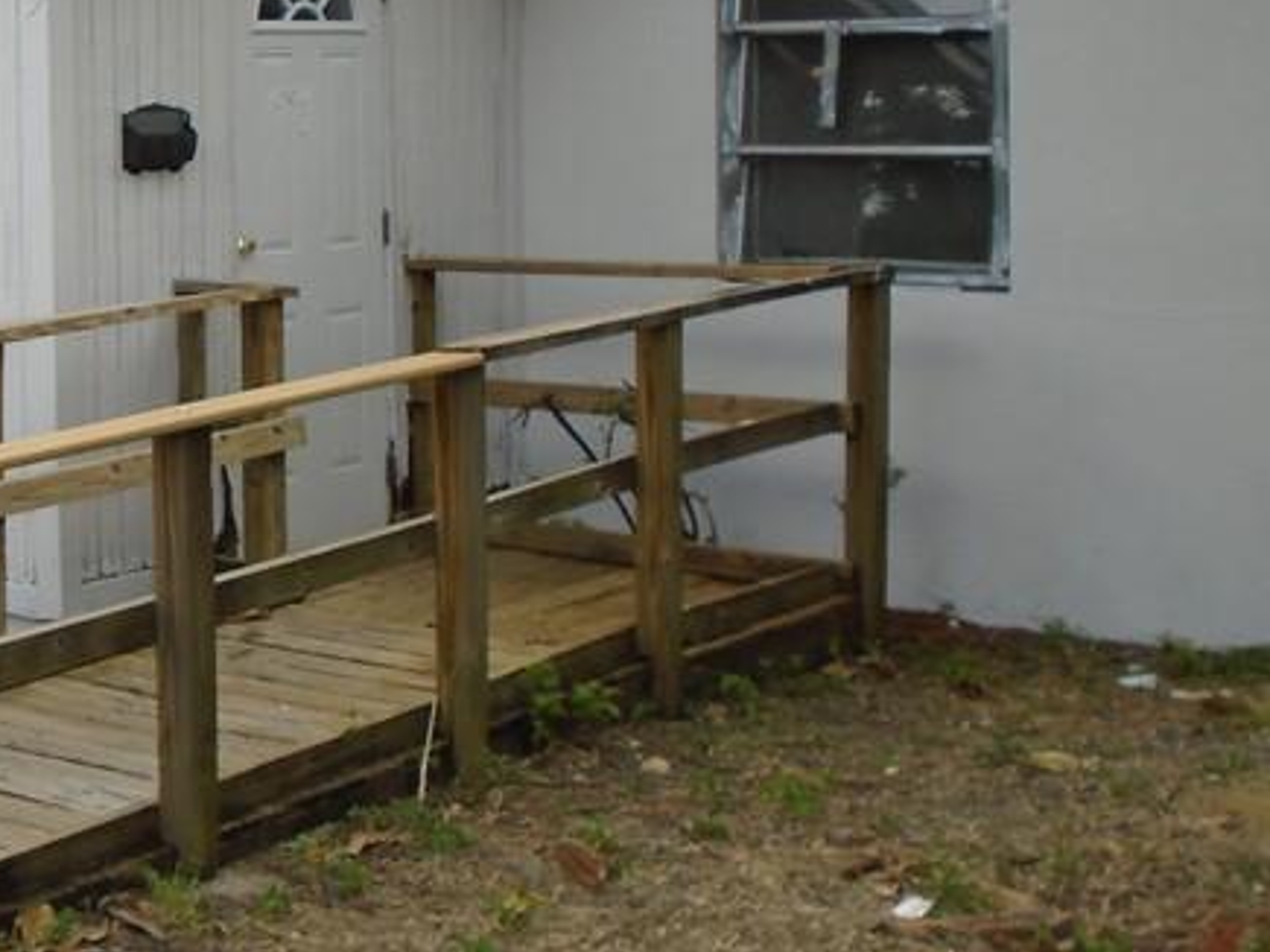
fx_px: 2678
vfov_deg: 20.0
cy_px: 207
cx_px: -82
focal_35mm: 73
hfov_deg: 25.0
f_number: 3.5
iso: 100
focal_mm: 5.5
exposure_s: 1/400
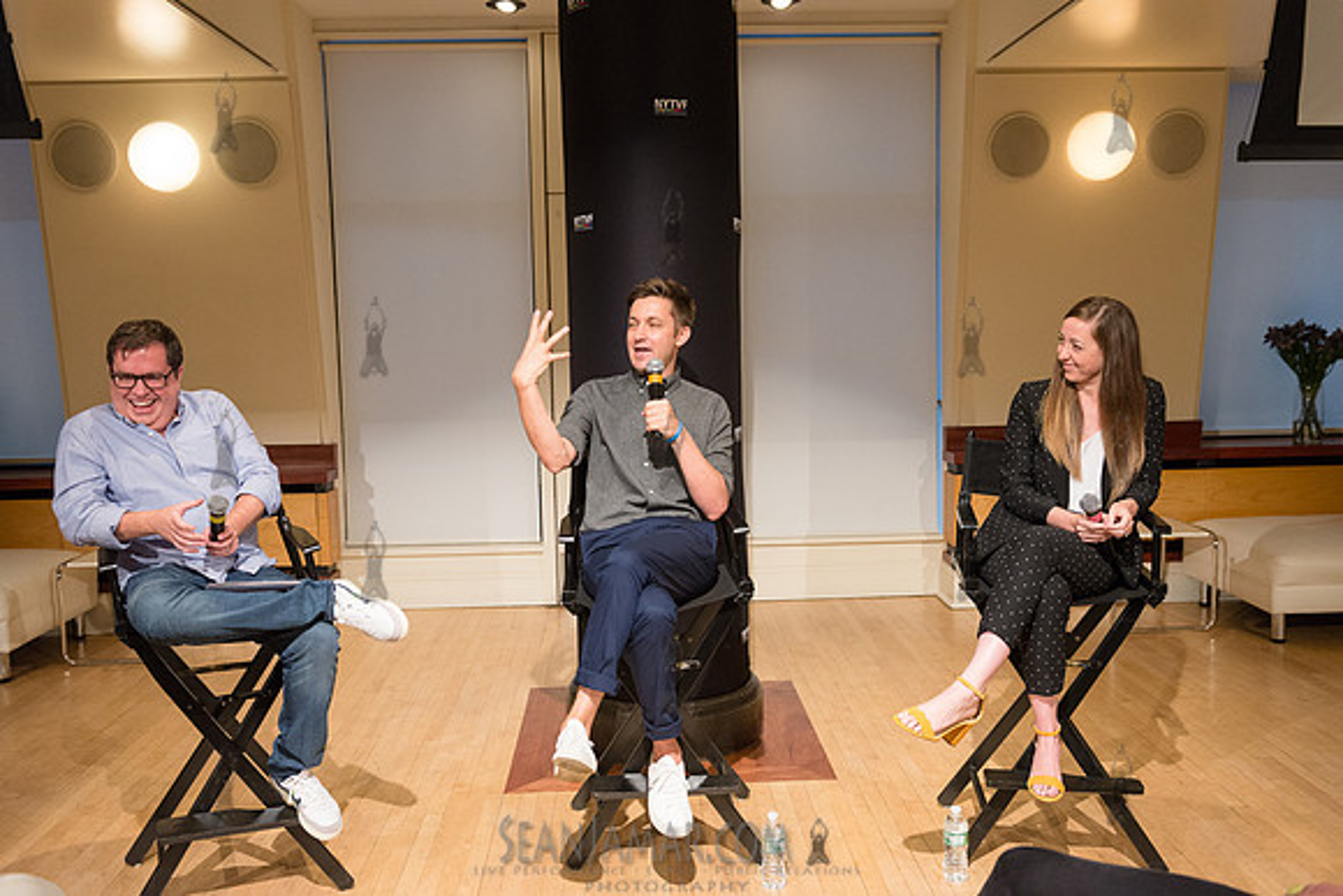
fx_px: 1194
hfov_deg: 58.7
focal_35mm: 32
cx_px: 672
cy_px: 448
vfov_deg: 41.1
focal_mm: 32
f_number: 4
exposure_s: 1/250
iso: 2500
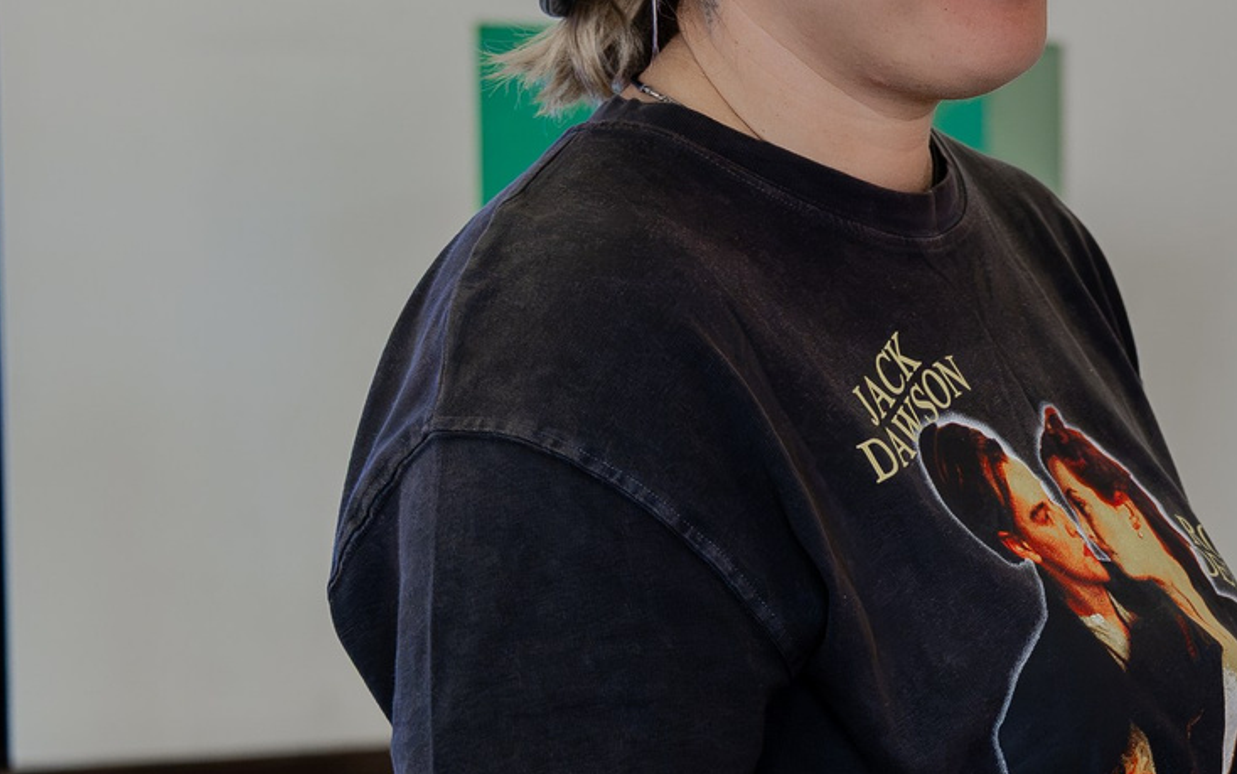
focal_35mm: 128
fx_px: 4316
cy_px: 628
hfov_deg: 15.4
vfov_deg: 10.2
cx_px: 1692
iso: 800
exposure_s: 1/160
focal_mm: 36
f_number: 2.8
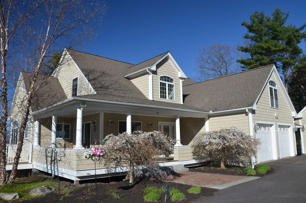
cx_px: 153
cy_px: 102
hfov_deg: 67.5
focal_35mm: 27
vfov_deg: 47.7
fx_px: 229
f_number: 8
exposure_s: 1/250
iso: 160
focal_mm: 18
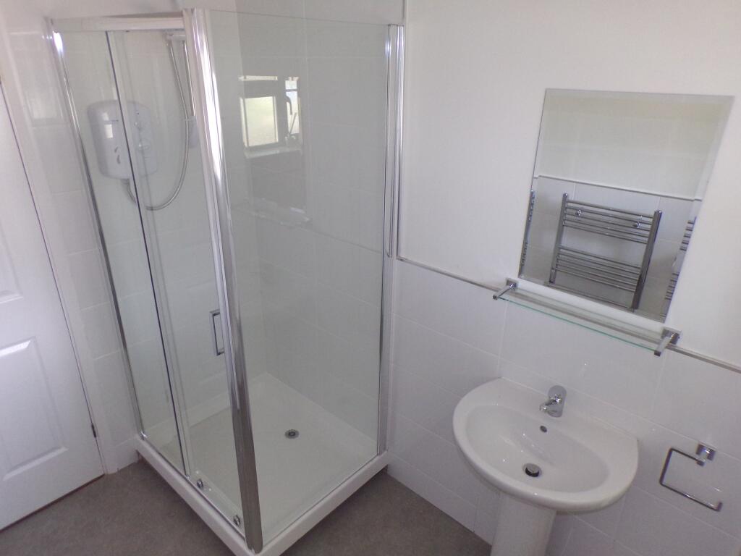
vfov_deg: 56.8
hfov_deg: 71.6
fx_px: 514
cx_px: 370
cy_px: 278
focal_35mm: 24
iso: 200
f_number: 3
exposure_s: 1/34
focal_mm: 4.3
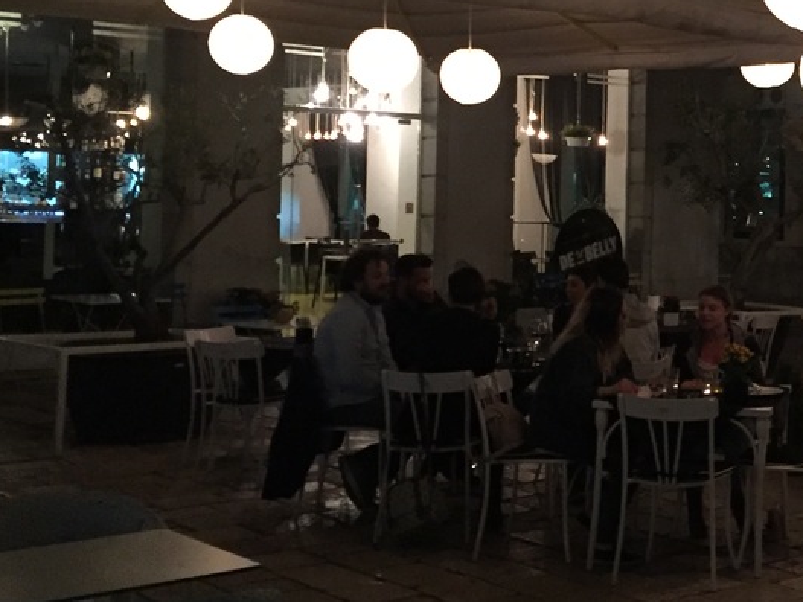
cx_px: 862
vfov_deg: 22.1
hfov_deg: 27.2
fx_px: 1531
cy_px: 155
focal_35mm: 66
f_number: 2.2
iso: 320
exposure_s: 1/17
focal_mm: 4.15
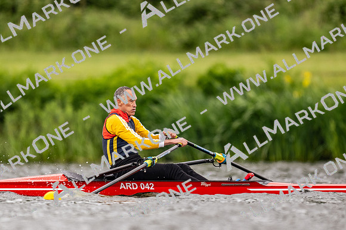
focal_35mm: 900
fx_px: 8645
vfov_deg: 1.5
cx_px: 173
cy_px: 115
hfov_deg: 2.3
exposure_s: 1/2500
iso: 800
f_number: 4
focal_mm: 600
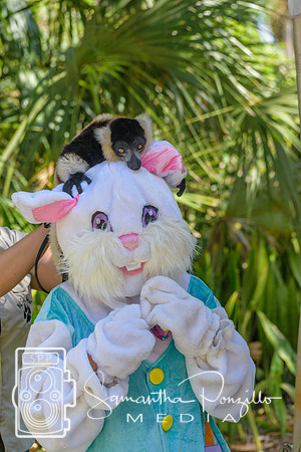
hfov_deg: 9.3
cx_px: 150
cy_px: 226
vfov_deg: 14.0
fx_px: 1843
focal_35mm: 147
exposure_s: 1/500
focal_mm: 98
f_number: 5.6
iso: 360
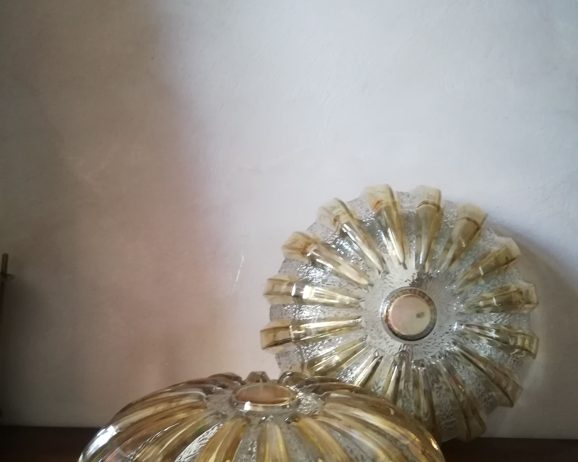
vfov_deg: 43.0
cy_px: 292
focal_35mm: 34
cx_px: 290
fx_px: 582
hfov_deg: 52.8
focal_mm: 3.83
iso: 640
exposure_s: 1/14.3
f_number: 2.2
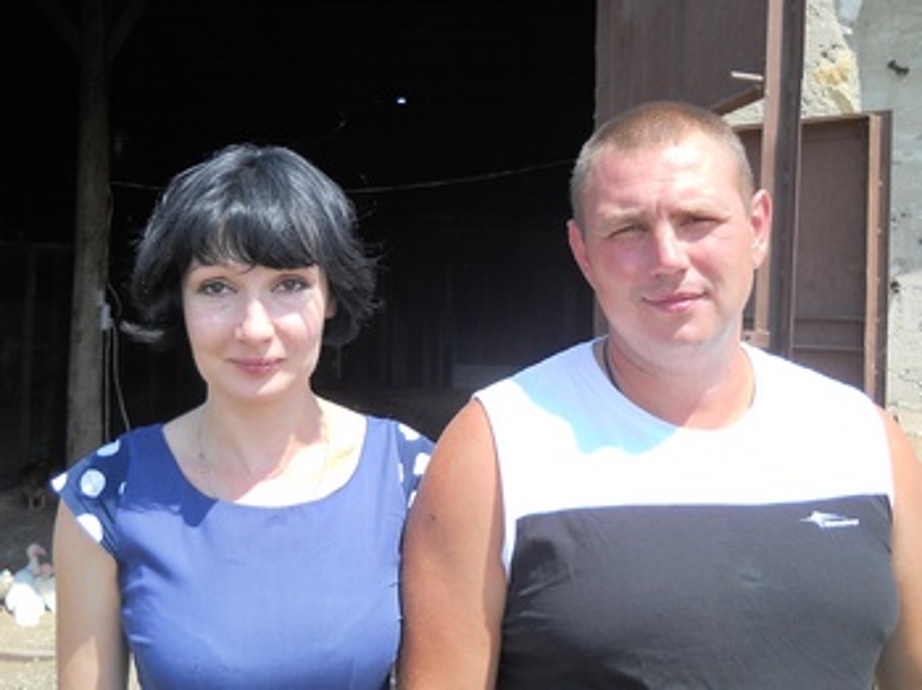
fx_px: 1091
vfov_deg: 35.1
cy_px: 345
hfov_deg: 45.8
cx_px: 461
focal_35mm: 41
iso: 80
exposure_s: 1/160
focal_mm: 6.72
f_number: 5.5
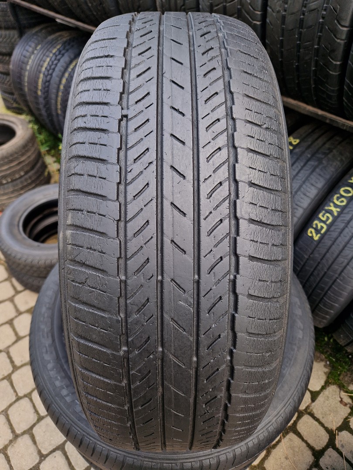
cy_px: 235
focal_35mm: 23
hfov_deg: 58.9
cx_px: 176
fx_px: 313
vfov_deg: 73.9
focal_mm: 5.4
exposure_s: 1/224
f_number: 1.8
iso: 50
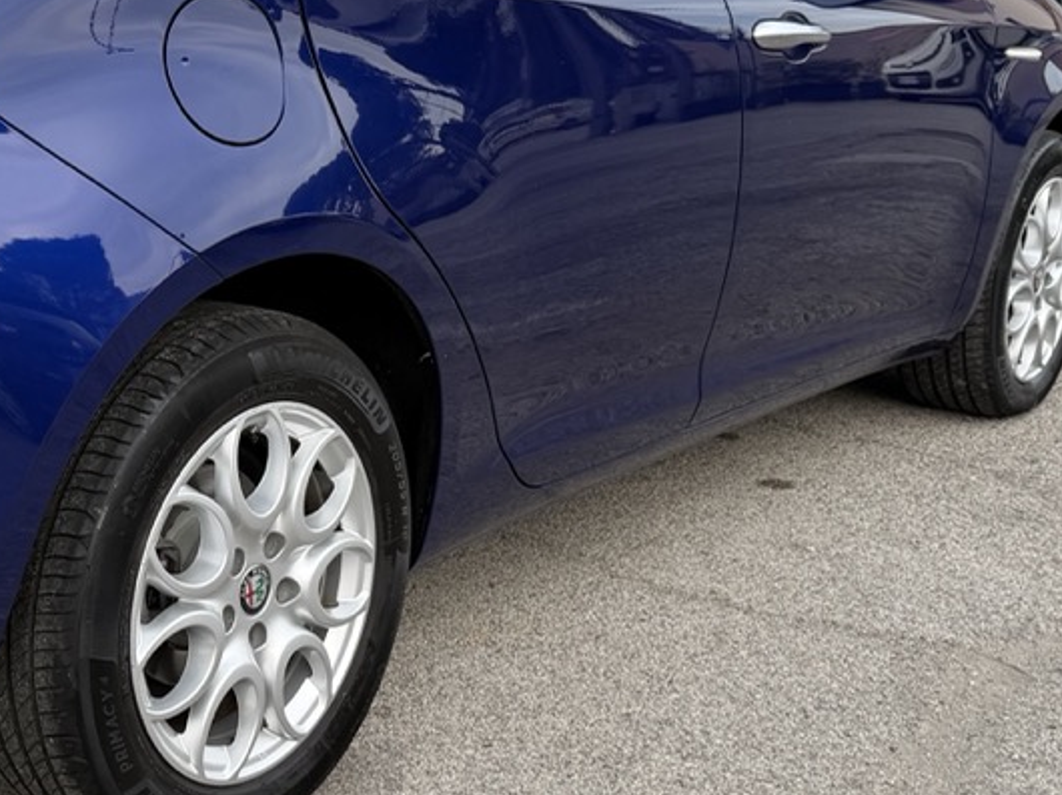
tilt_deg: -14.3
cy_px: 338
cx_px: 102
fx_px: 1779
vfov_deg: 25.2
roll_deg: +0.6
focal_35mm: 58
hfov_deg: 31.6
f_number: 1.78
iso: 80
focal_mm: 6.76
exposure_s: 1/931
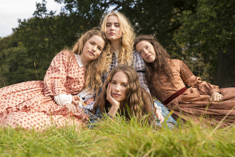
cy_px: 78
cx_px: 118
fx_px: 444
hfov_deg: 29.7
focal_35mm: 68
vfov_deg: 20.0
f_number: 6.3
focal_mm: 68
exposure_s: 1/250
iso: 400
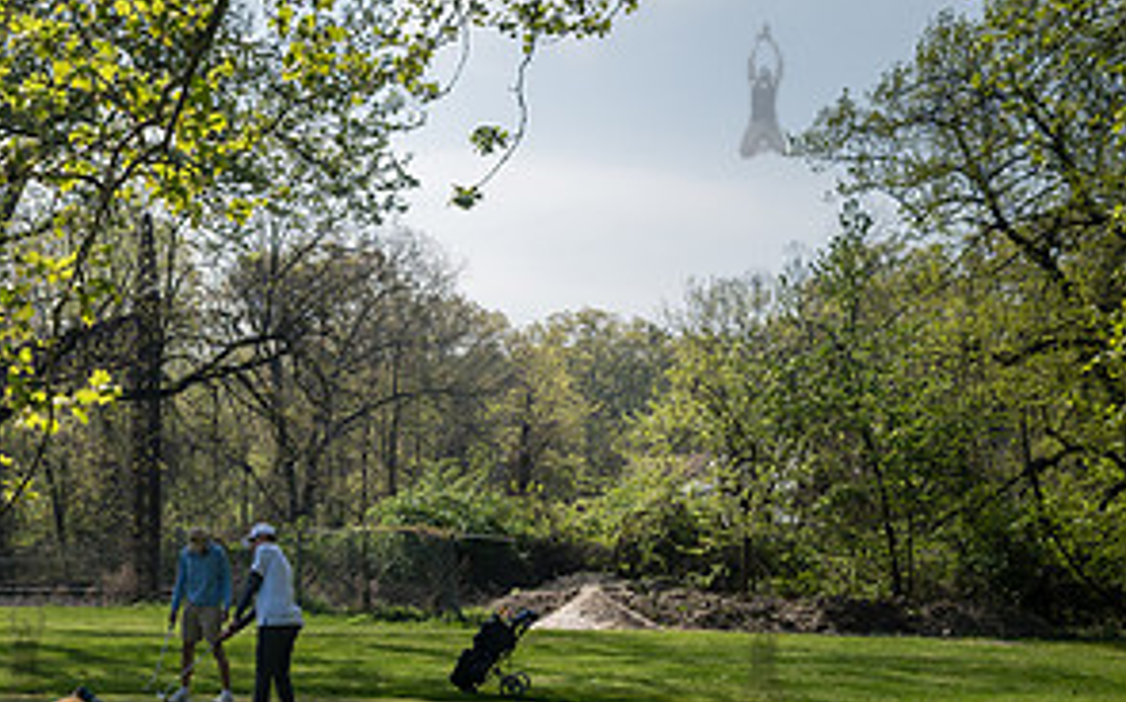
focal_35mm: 71
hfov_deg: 27.5
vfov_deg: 18.0
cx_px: 23
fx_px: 2178
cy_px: 643
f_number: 6.3
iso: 200
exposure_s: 1/1000
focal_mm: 35
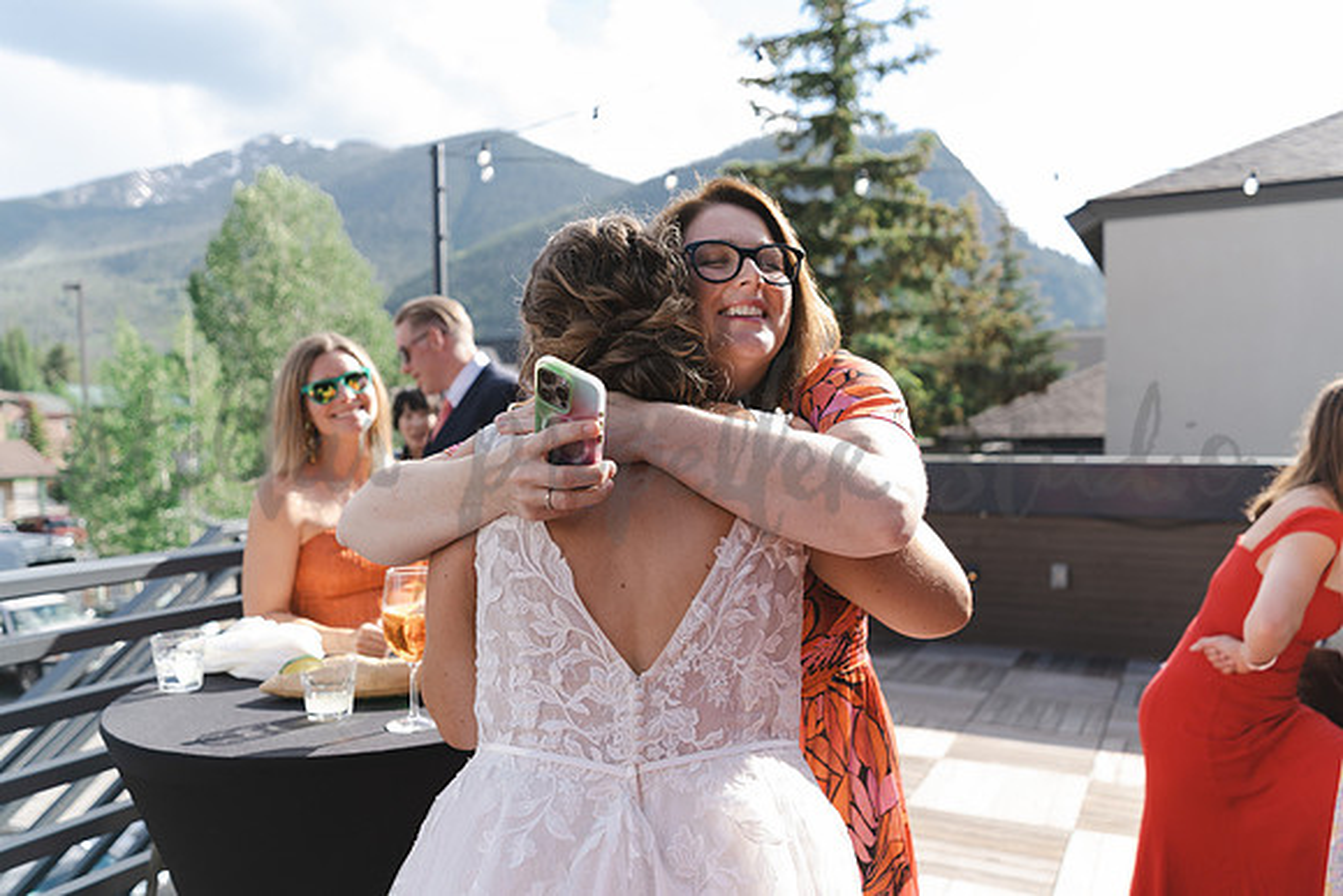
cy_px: 448
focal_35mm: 28
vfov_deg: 46.4
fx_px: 1045
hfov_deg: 65.5
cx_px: 672
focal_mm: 28
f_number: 2.8
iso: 320
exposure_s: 1/1250
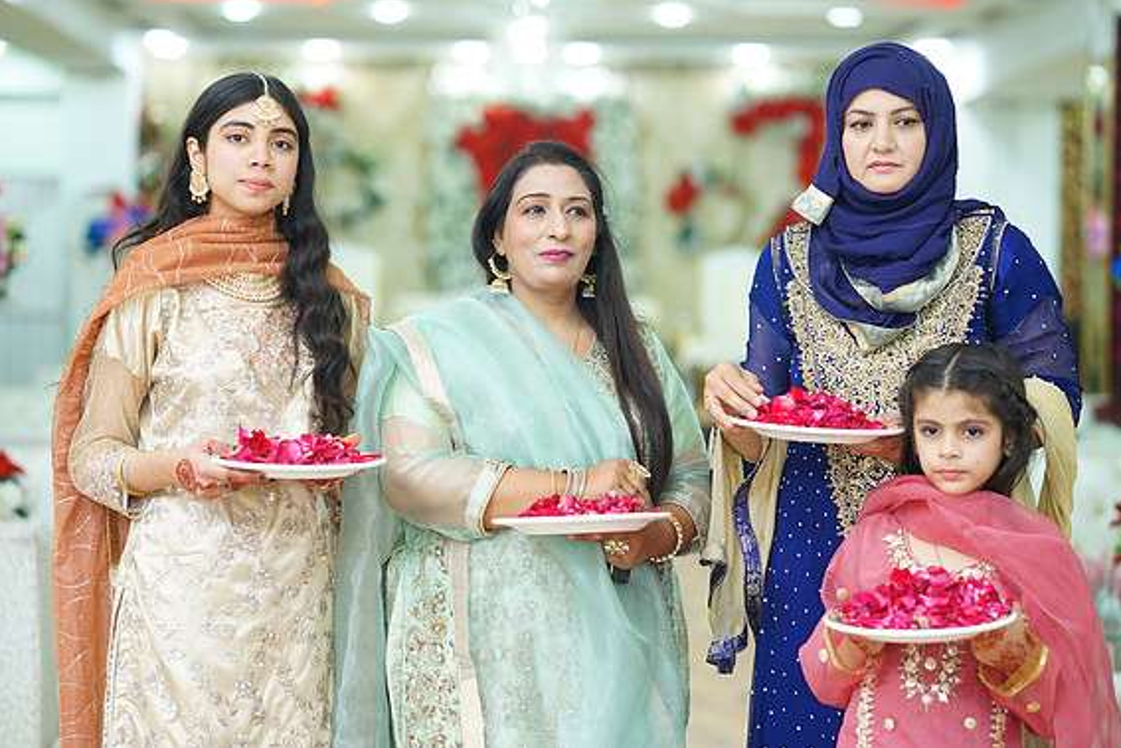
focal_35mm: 87
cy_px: 367
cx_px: 569
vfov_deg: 15.7
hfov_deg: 23.4
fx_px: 2709
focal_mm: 85
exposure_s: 1/160
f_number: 2.2
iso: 640
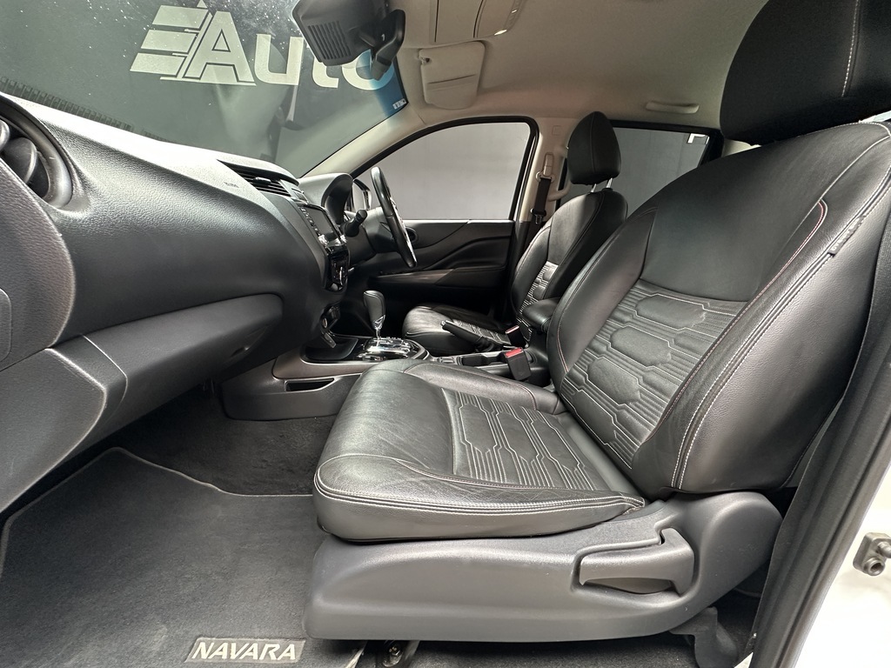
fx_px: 360
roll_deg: -2.7
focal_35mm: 14
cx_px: 446
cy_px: 334
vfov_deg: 85.7
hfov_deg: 102.1
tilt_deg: -14.9
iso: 500
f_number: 2.2
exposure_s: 1/60
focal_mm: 2.22
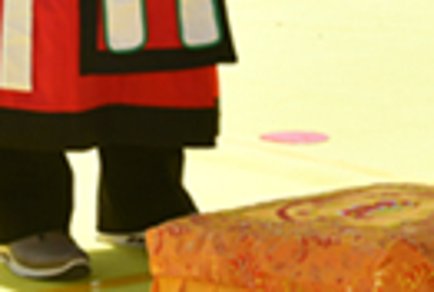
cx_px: -106
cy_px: -284
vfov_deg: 6.3
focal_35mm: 213
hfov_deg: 9.5
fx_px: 2574
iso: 320
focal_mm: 35
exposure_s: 1/250
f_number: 14
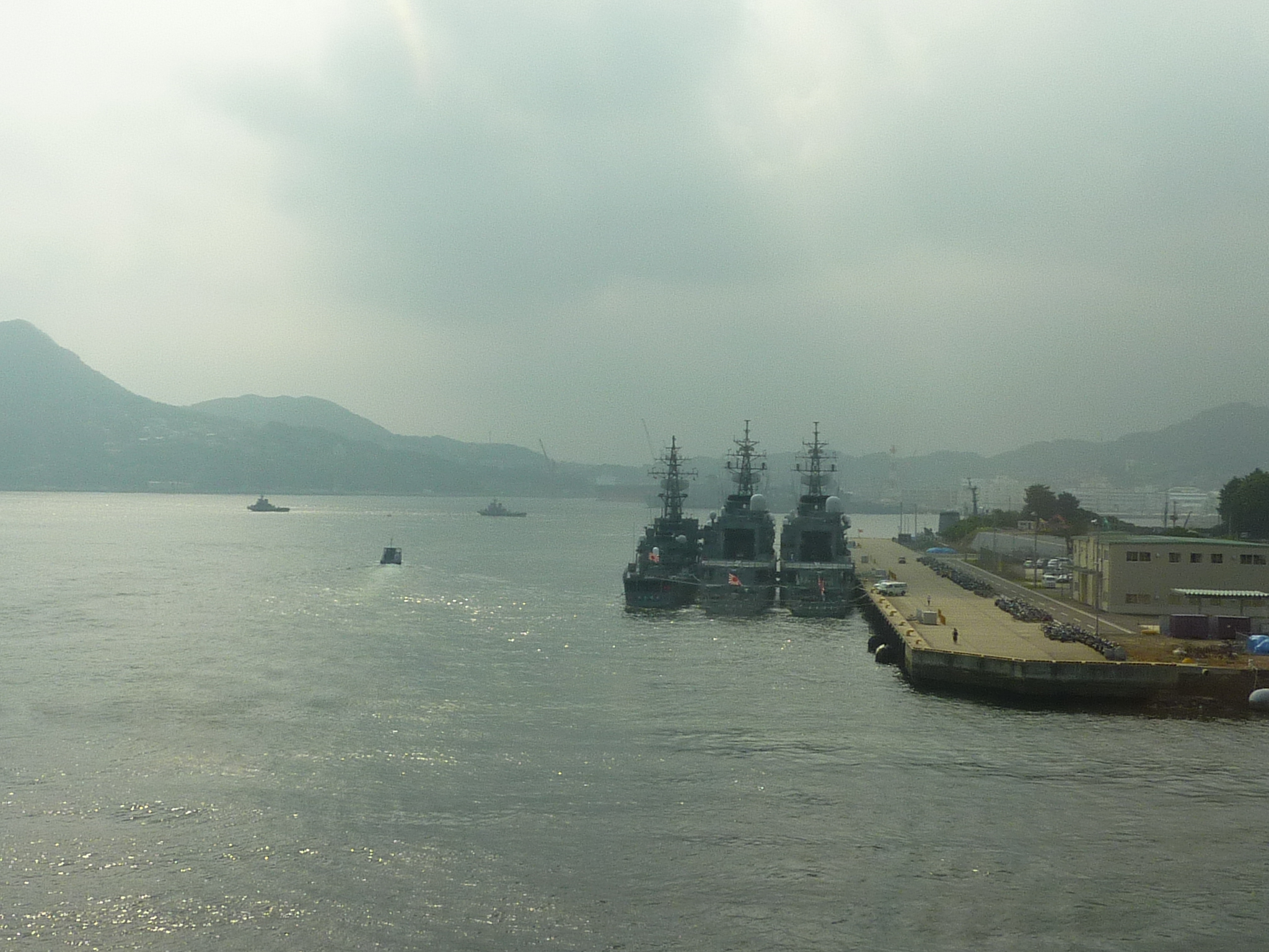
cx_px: 634
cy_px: 476
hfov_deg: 42.1
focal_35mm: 45
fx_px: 1650
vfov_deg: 32.2
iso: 80
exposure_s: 1/500
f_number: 5.6
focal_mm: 4.1
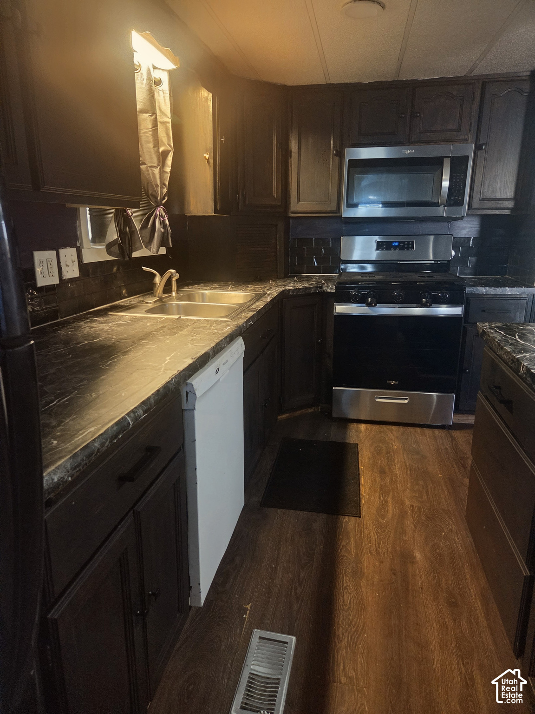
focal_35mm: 23
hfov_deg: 58.9
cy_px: 357
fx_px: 474
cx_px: 268
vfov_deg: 73.9
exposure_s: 1/120
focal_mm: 5.4
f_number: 1.8
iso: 1250
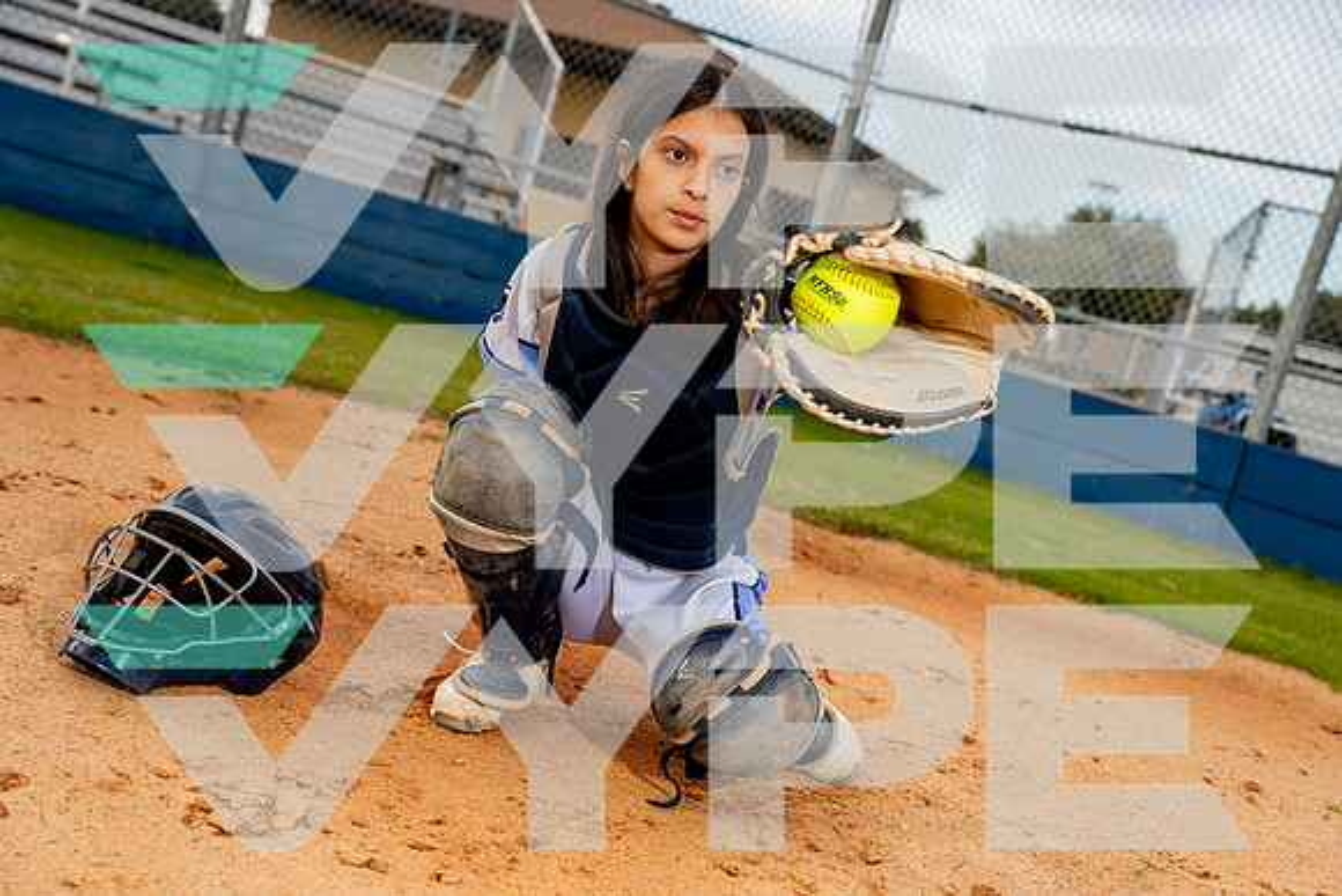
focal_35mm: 44
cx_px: 671
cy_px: 448
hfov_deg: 44.5
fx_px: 1641
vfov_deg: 30.5
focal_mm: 44
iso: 80
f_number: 4
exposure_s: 1/250
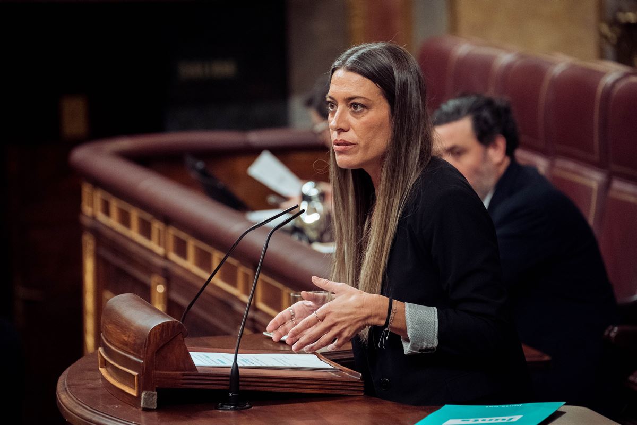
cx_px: 318
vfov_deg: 6.0
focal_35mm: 229
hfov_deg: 9.0
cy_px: 212
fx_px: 4052
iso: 8000
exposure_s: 1/200
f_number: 5.6
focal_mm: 229
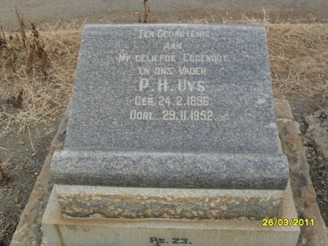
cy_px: 123
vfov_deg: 32.9
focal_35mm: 44
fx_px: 417
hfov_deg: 42.9
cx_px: 164
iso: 100
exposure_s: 1/60
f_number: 4.5
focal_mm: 7.8
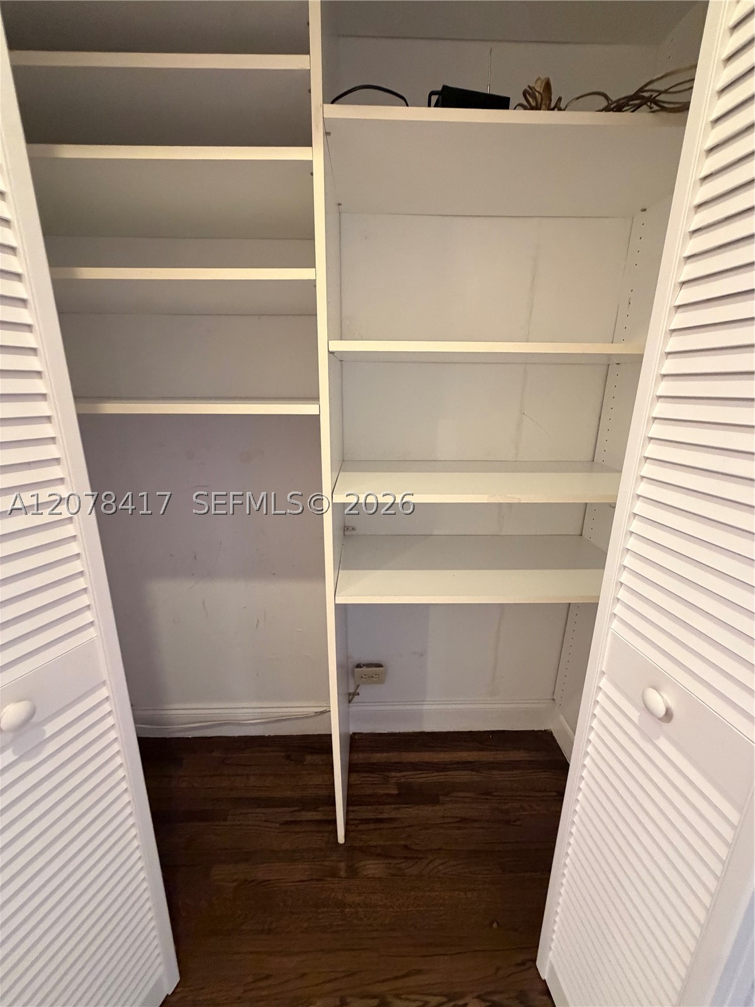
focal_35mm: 14
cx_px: 378
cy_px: 504
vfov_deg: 102.1
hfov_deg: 85.7
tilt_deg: -15.0
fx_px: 407
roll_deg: -0.4
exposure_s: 1/60
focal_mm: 2.22
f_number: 2.2
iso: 640
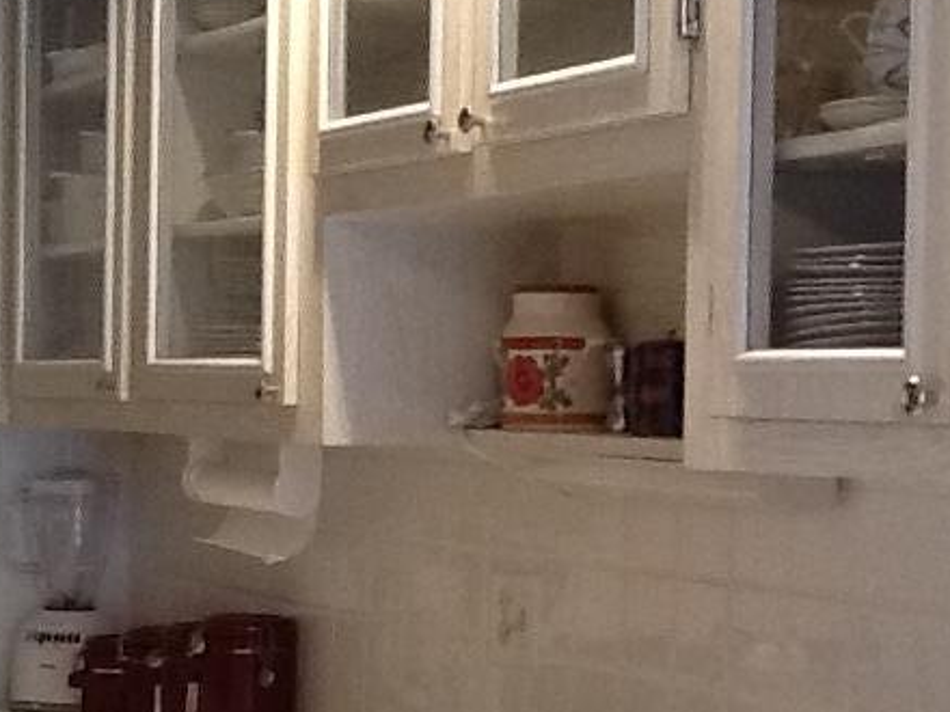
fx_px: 2635
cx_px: 486
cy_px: 468
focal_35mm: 96
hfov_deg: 20.4
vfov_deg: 15.4
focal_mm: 2.03
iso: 125
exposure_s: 1/33
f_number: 2.4
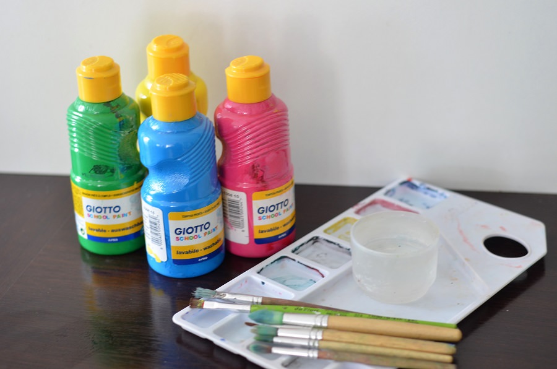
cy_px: 184
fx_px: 1158
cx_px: 278
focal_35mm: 75
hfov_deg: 27.0
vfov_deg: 18.1
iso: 400
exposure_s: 1/40
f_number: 2.8
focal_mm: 50
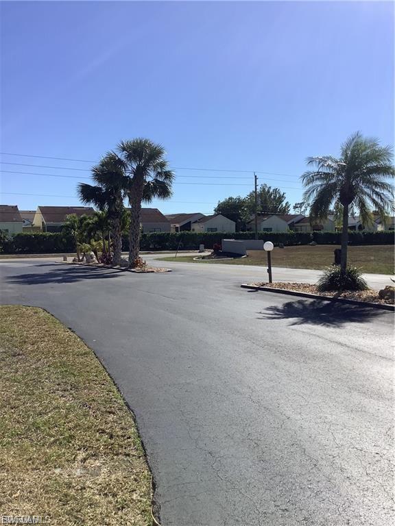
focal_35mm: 31
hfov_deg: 45.4
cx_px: 198
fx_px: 472
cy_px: 263
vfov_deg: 58.4
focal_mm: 3.3
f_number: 2.4
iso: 25
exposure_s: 1/2146
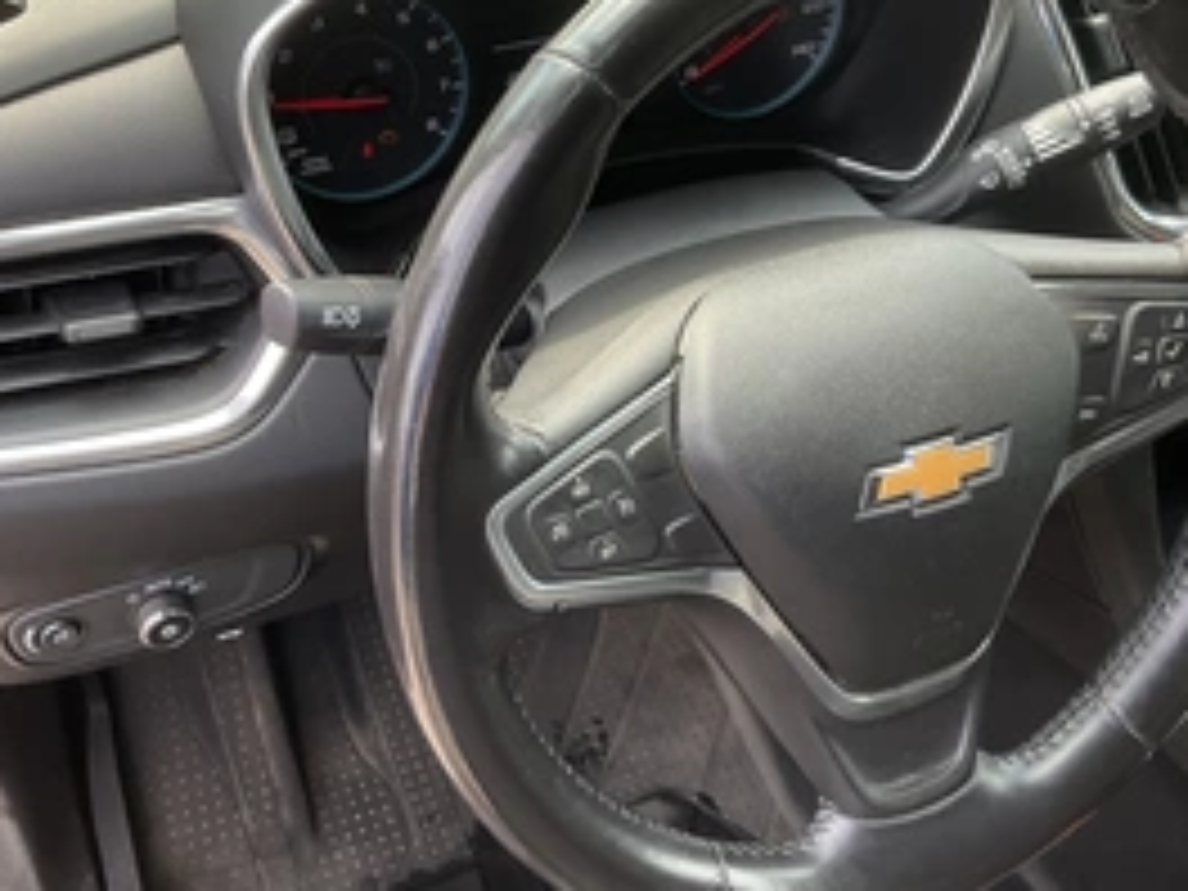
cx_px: 562
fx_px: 1510
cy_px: 342
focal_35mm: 44
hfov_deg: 42.9
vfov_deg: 32.7
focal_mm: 3
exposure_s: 1/122
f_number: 1.8
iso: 25
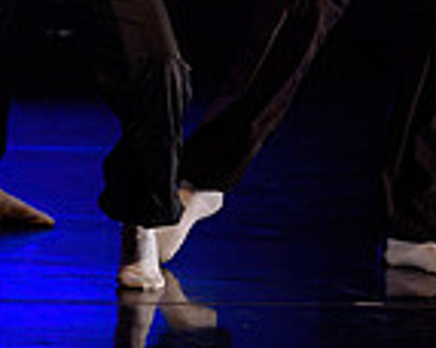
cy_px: -318
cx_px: -216
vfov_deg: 2.5
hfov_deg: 3.2
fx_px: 7796
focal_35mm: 605
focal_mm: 135
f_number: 2.8
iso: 1600
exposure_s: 1/200
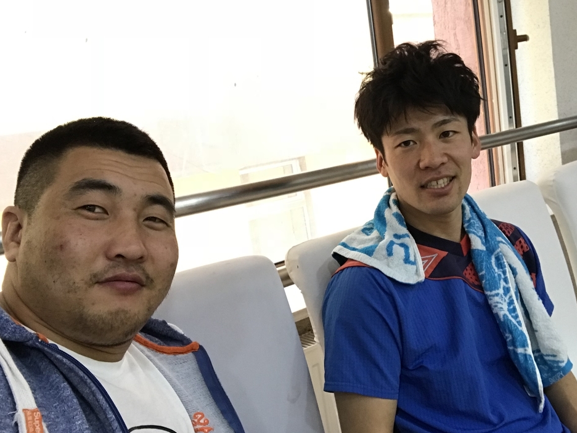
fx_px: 584
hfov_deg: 52.5
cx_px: 312
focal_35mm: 35
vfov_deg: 40.7
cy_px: 219
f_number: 2.2
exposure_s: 1/33
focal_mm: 2.87
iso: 160
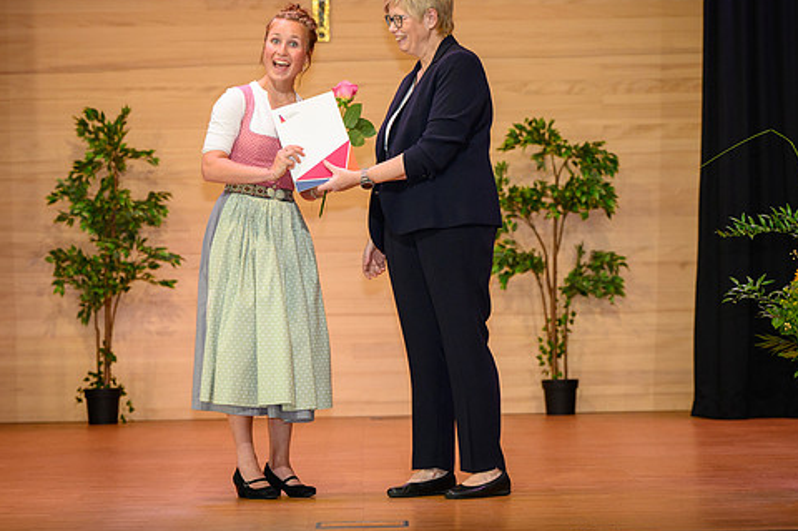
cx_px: 371
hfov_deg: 14.0
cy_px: 166
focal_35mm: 147
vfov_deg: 9.3
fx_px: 3255
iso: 2000
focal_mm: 105
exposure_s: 1/200
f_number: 5
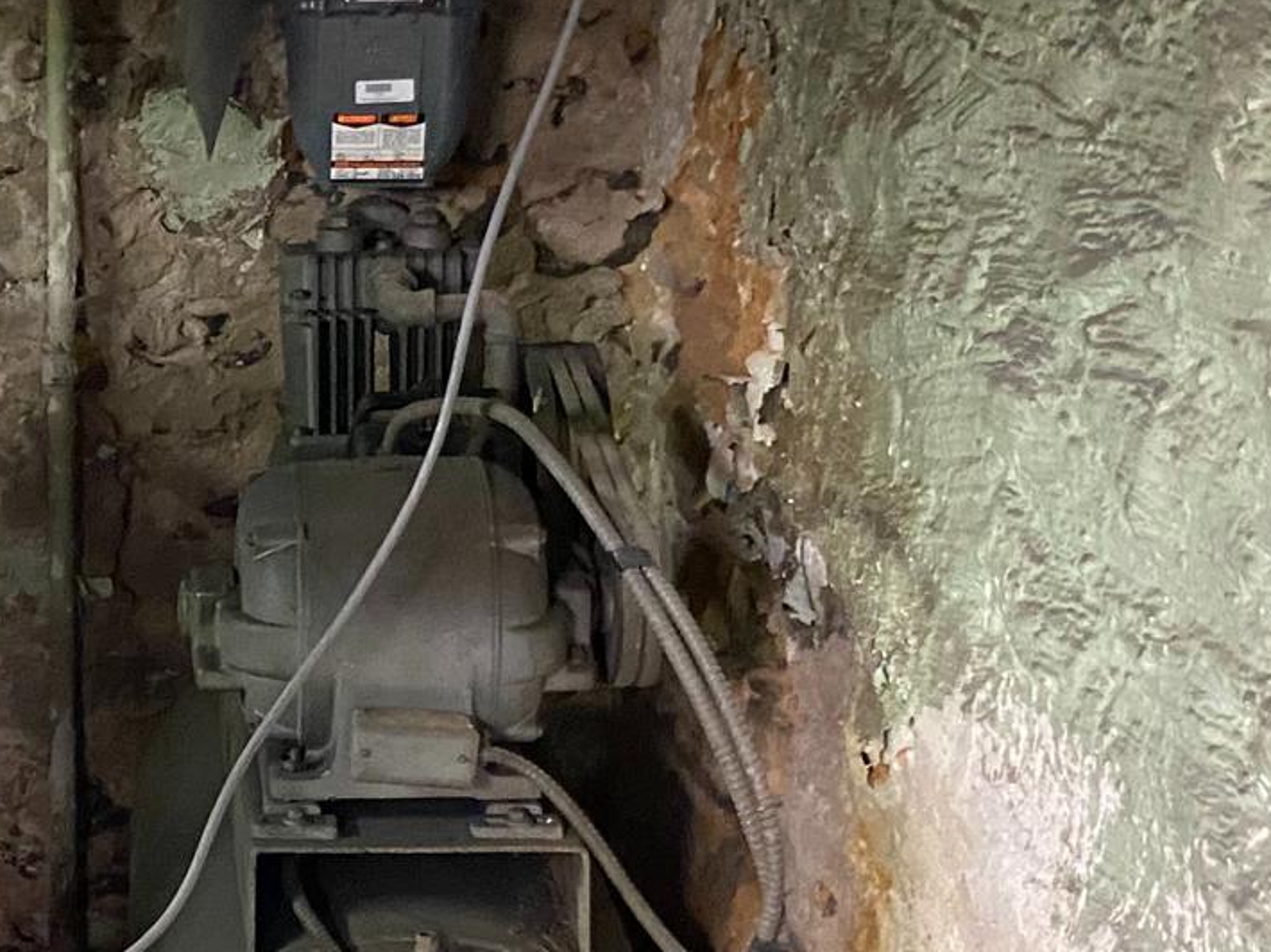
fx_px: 2753
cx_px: -136
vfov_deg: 19.6
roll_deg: +0.2
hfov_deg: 24.2
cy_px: 537
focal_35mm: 75
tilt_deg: -13.7
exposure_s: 1/30
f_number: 1.8
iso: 640
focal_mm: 4.25
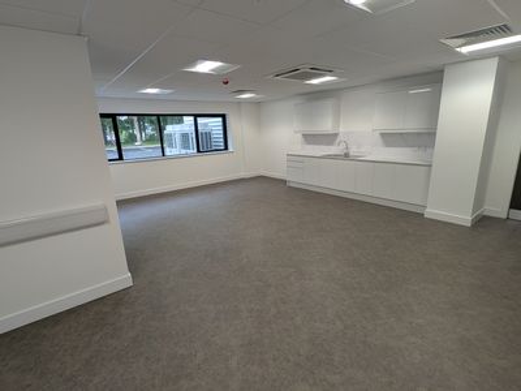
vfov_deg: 94.5
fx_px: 181
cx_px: 260
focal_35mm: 12
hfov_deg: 110.5
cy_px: 196
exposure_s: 1/100
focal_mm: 2.23
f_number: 1.95
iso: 52
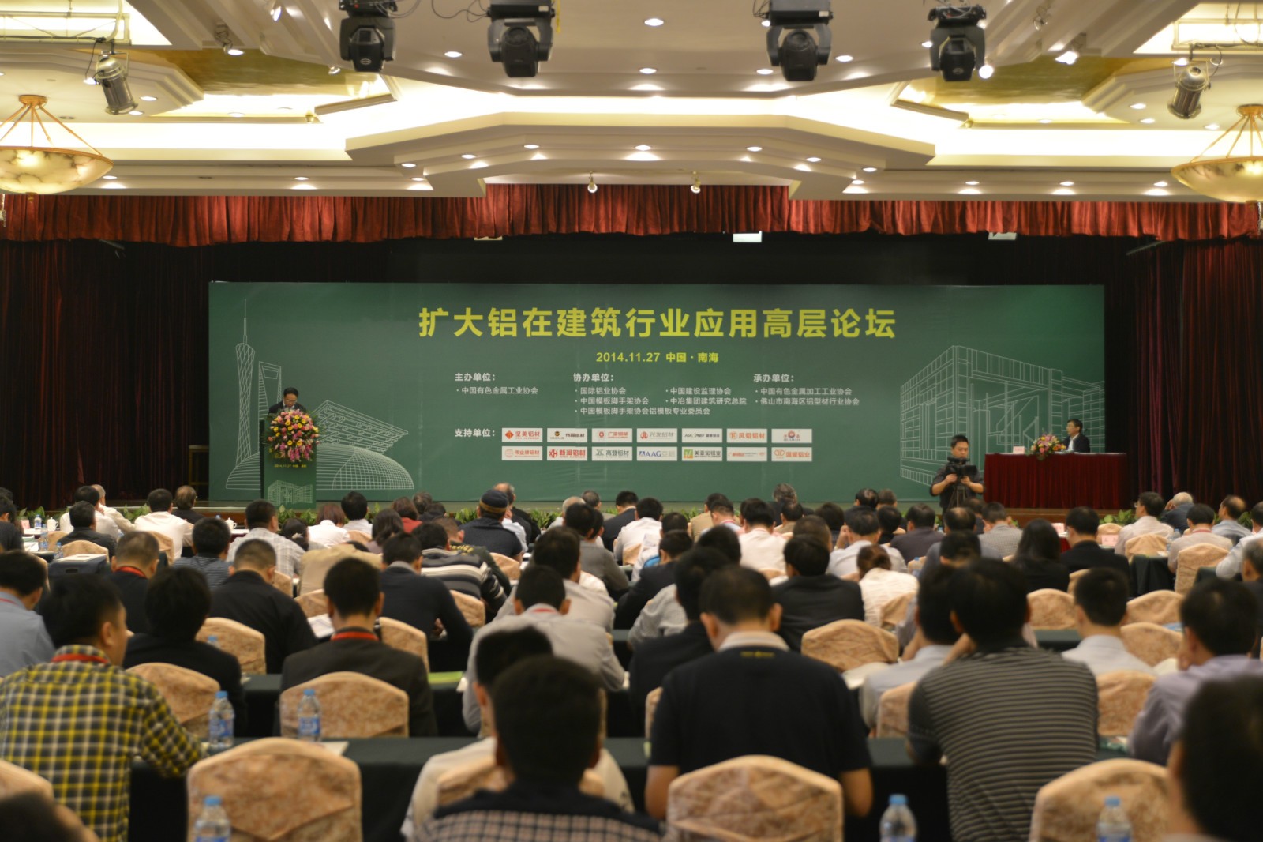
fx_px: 1754
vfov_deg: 27.0
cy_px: 421
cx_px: 632
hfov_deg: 39.6
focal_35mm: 50
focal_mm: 50
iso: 800
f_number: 3.5
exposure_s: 1/80
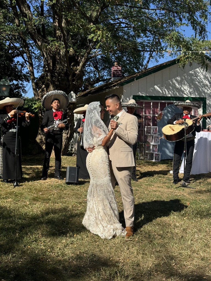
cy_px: 140
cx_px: 106
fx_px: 390
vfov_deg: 39.7
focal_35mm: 48
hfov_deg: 30.3
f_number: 1.78
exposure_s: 1/3096
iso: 64
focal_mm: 6.76
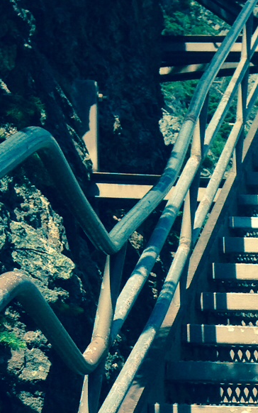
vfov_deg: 15.9
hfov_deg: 10.4
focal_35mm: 123
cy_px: 573
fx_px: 1383
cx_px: 347
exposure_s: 1/889
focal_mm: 4.12
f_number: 2.4
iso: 50
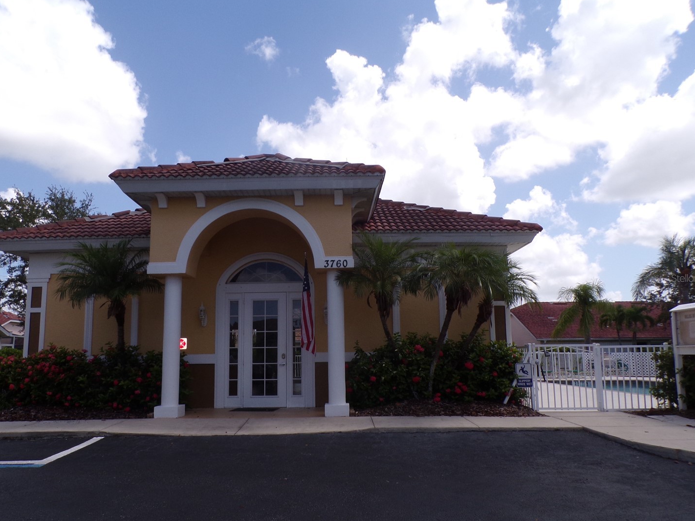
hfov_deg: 65.3
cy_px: 278
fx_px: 542
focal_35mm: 27
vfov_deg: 51.3
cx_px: 326
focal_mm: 4.3
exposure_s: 1/340
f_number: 5.8
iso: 80
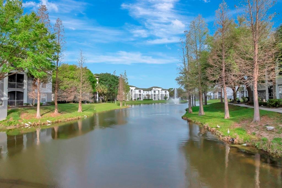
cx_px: 141
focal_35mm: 16
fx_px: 129
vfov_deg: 72.1
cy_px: 94
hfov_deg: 95.0
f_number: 11
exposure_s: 1/1250
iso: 1000
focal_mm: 11
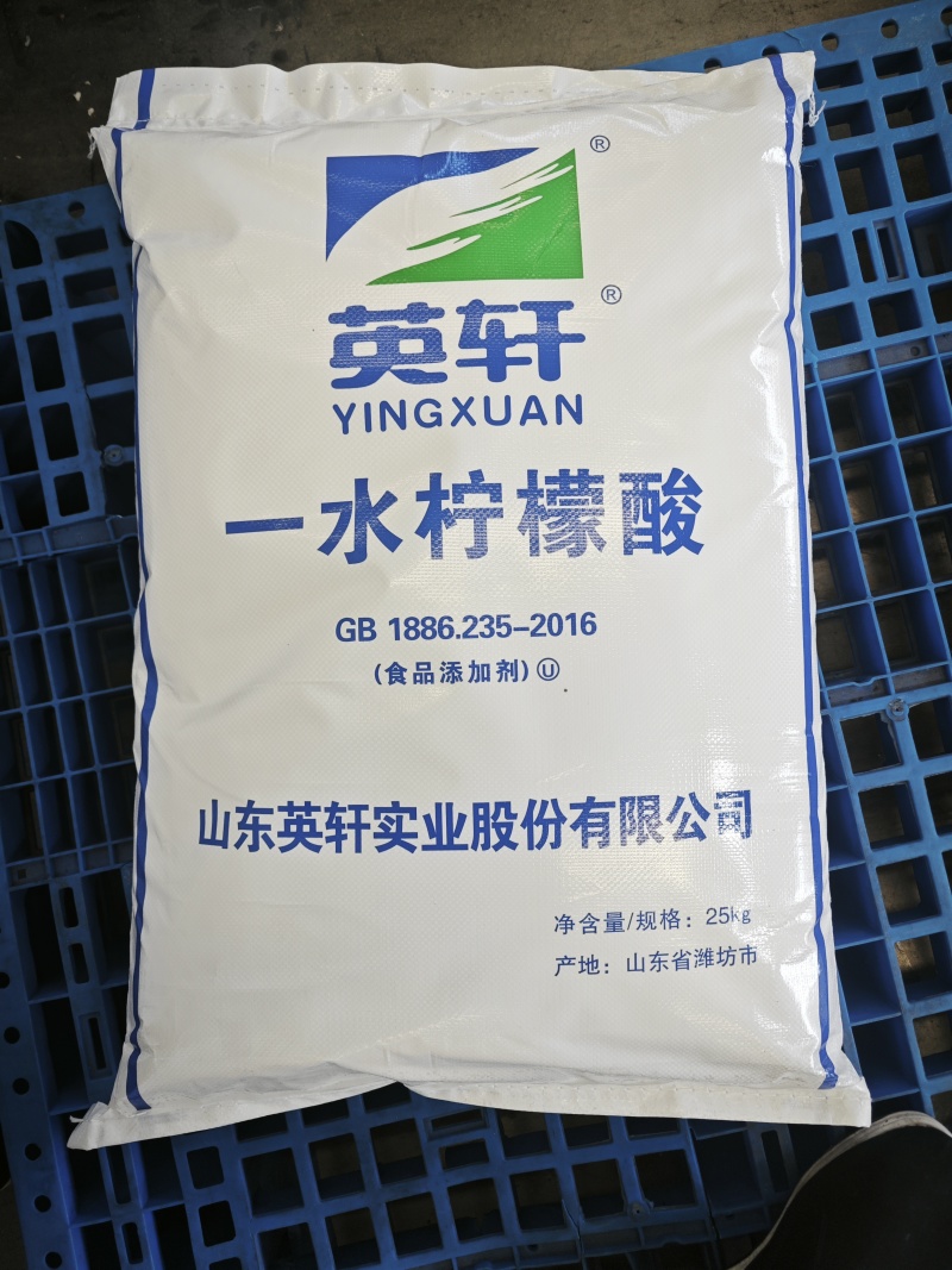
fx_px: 844
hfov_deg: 58.9
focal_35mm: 23
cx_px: 476
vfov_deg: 73.9
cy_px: 635
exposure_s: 1/144
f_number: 1.8
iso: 50
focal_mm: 5.43
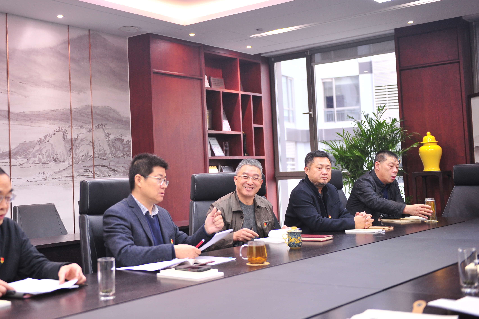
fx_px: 665
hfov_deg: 39.4
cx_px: 184
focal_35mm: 50
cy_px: 129
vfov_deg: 26.9
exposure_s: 1/80
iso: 800
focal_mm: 40
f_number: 4.5
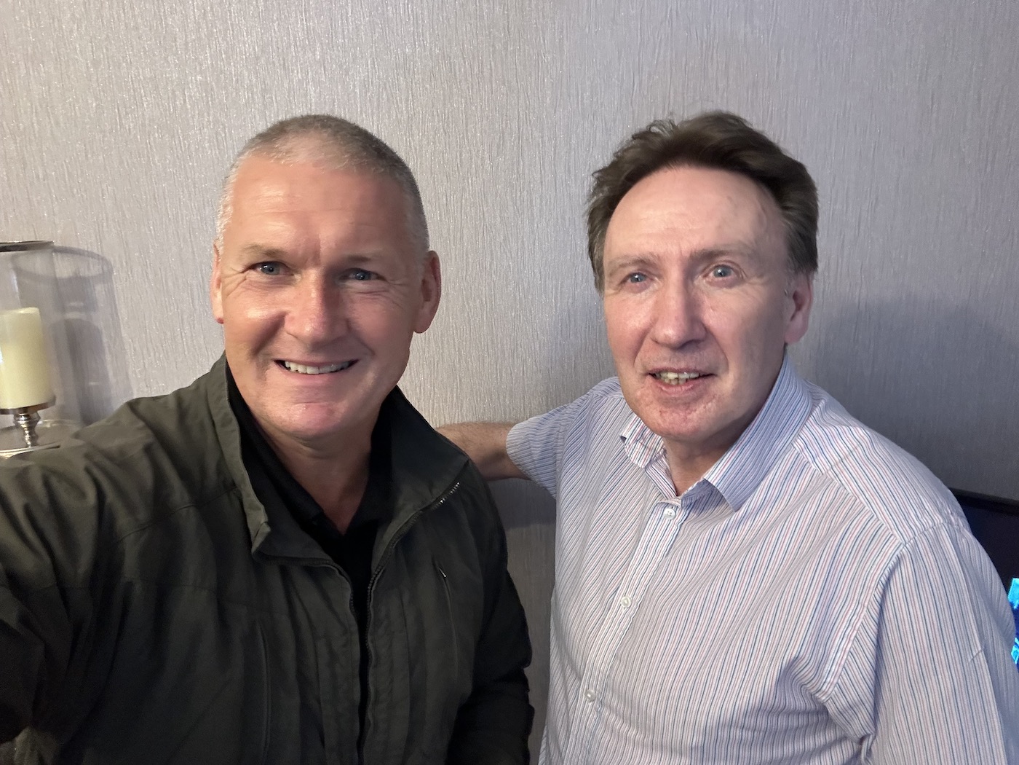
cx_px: 510
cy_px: 382
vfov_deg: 58.9
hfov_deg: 73.9
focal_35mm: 23
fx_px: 677
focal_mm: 2.69
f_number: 1.9
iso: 400
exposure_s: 1/25
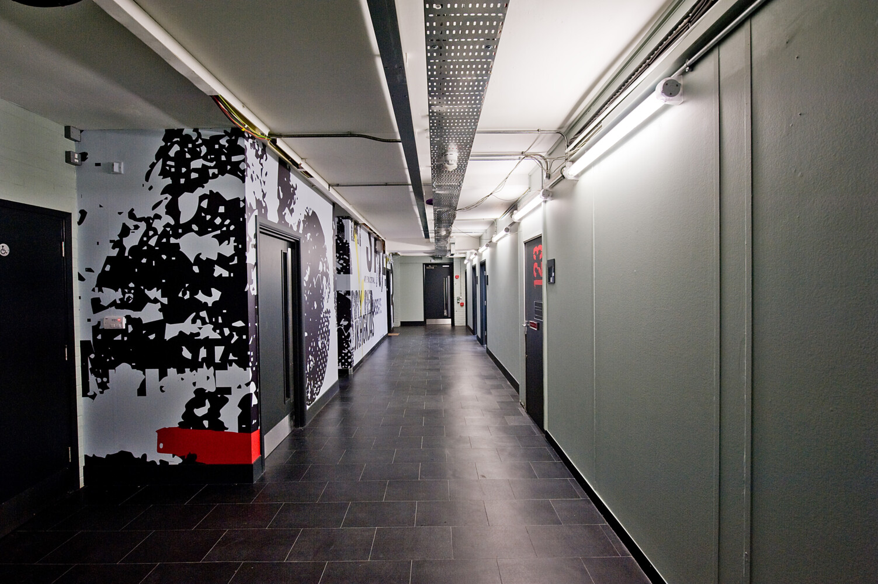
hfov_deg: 93.3
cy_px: 292
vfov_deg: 70.4
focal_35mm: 17
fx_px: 414
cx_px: 439
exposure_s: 1/15
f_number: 7.1
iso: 100
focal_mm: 17
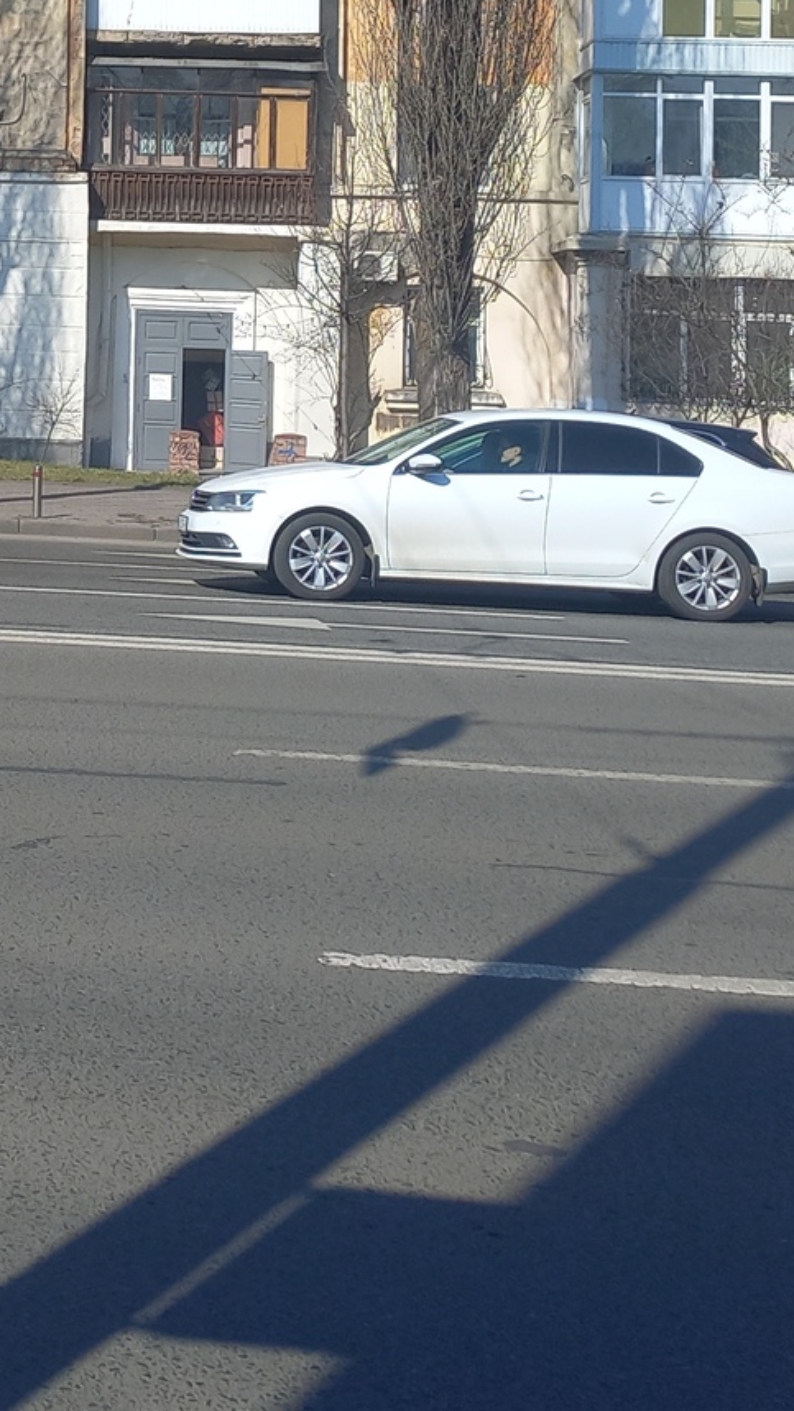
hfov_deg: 18.0
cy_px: 247
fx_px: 2431
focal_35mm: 65
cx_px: -20
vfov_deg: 31.4
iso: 50
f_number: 1.8
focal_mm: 4.65
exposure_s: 1/1404
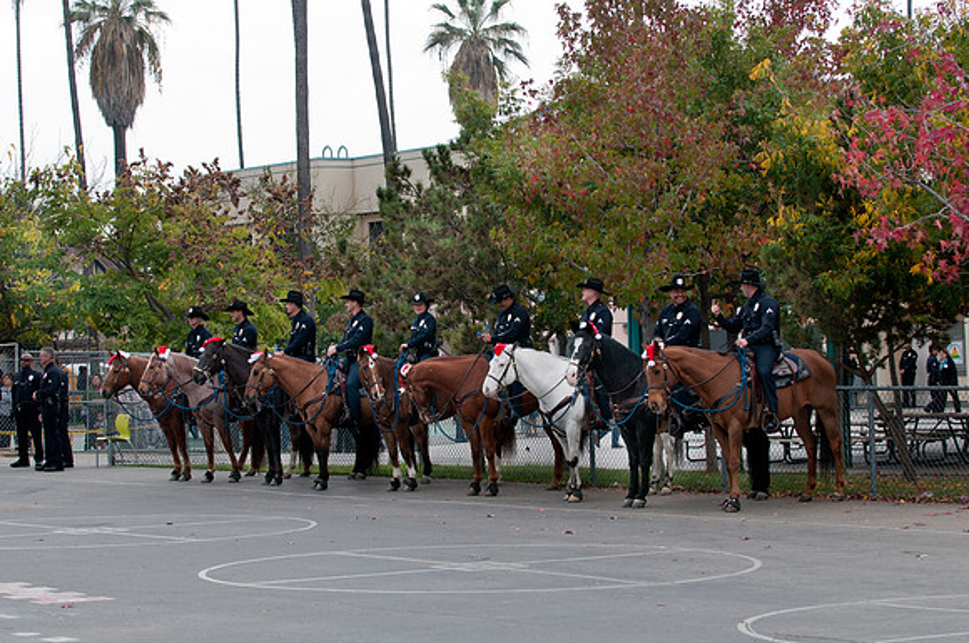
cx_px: 484
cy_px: 322
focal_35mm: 105
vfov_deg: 13.0
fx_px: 2822
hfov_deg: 19.5
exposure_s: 1/250
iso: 220
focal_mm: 70
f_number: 5
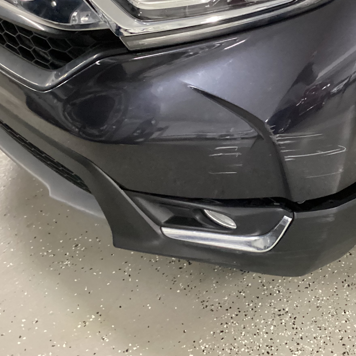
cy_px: 133
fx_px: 593
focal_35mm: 51
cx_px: 259
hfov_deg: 32.9
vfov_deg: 33.2
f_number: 2.4
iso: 640
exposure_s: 1/30
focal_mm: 3.3
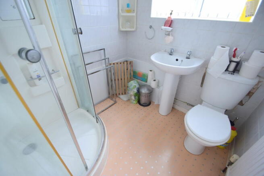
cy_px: 88
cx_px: 132
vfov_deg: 77.4
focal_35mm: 15
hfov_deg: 100.4
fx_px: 110
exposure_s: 1/80
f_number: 4.5
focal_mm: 10
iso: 400
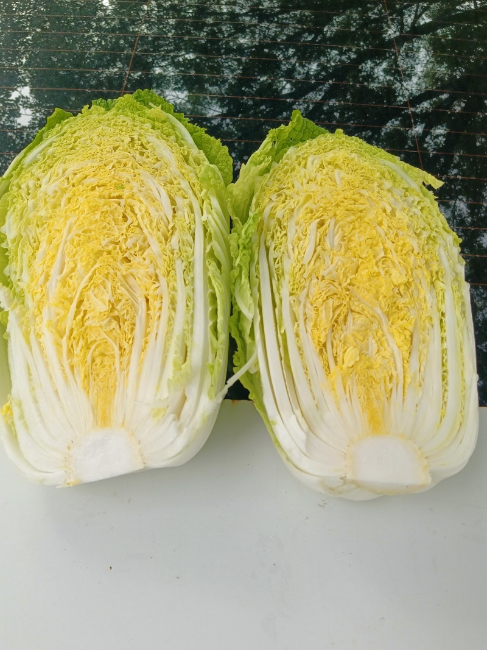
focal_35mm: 27
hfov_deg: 51.3
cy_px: 325
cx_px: 244
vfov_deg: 65.3
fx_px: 507
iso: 100
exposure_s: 1/169
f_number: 1.9
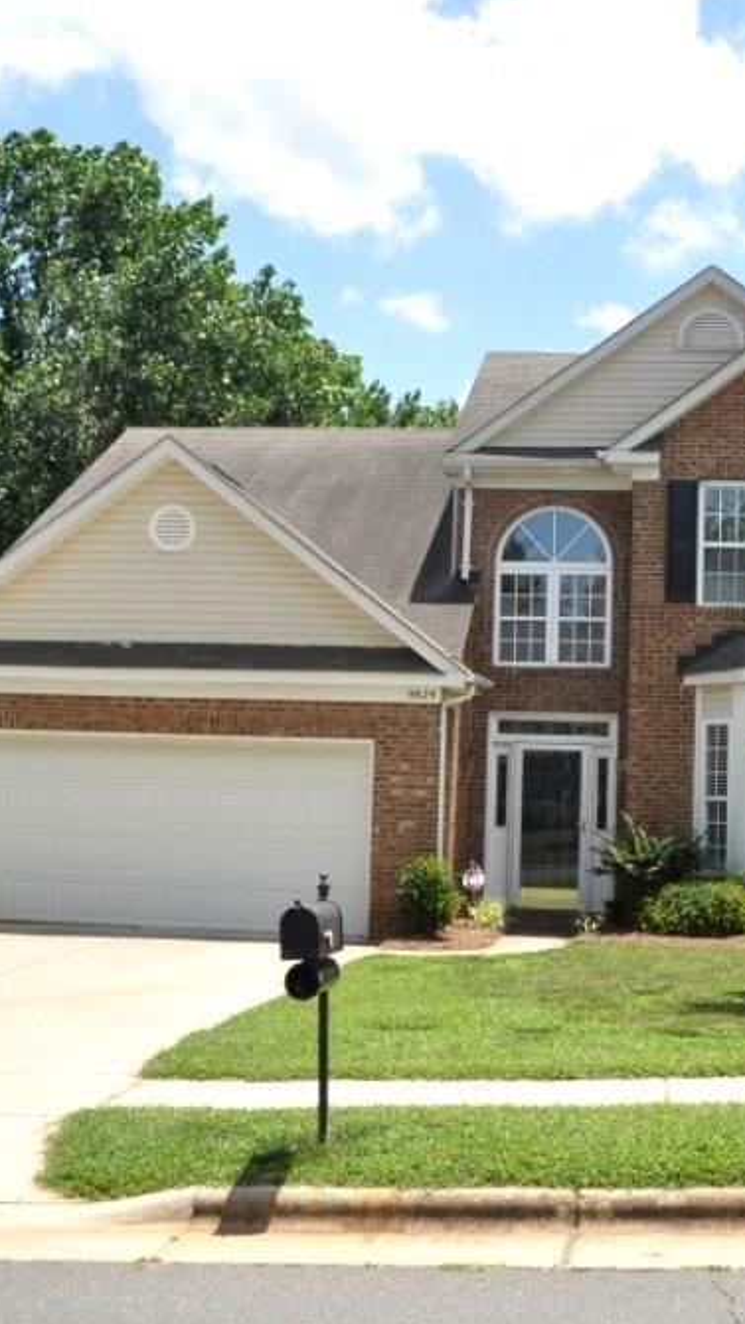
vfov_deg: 42.9
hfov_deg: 24.7
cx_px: 553
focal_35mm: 48
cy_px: 656
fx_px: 1685
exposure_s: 1/200
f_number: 14
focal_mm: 20
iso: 640
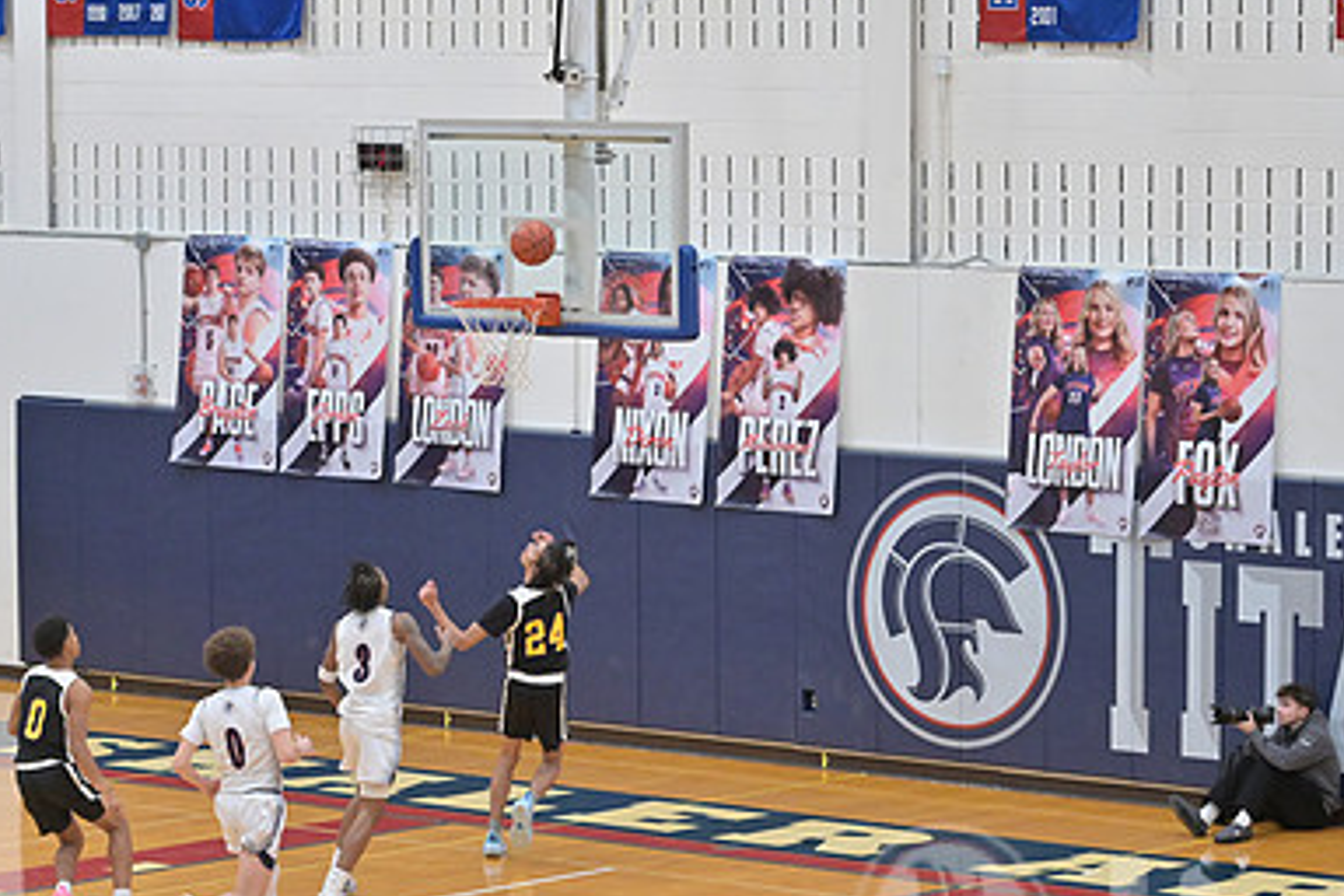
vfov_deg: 8.9
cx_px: 378
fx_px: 5749
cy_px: 626
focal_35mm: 154
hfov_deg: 13.3
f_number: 4
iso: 4500
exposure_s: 1/800
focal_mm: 102
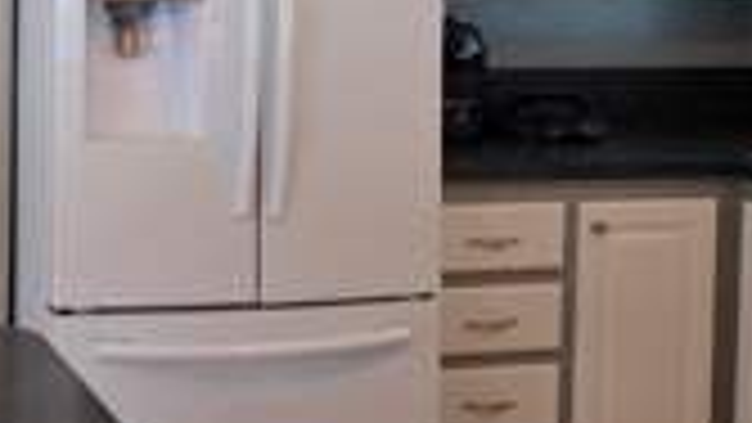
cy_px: 4
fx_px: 1436
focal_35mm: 72
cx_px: 50
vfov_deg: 16.4
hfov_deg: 28.0
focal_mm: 6.25
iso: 500
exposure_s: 1/120
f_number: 1.7
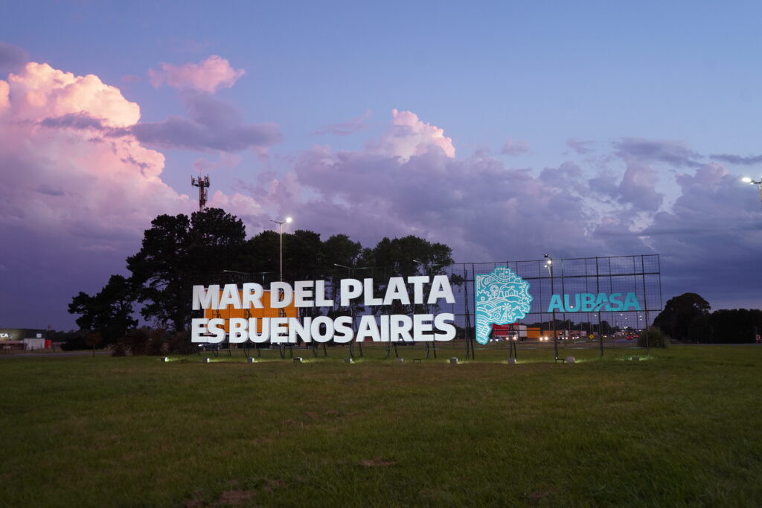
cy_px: 254
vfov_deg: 42.3
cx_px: 381
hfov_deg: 60.3
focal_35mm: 31
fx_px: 656
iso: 1250
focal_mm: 31
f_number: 4
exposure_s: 1/160
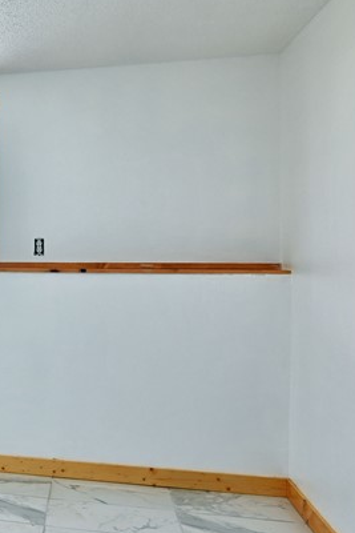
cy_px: 251
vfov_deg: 50.7
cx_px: -53
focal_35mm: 38
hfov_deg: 30.6
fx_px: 562
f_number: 5.6
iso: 100
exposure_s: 1/10
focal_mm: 14
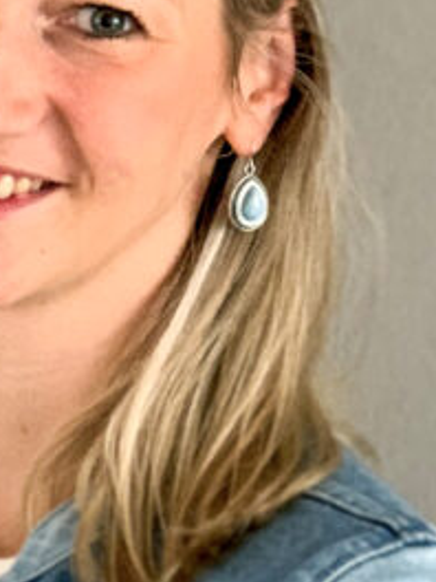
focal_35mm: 202
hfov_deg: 7.3
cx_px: -103
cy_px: 476
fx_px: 3392
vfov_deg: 9.8
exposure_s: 1/60
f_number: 2.4
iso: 400
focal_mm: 6
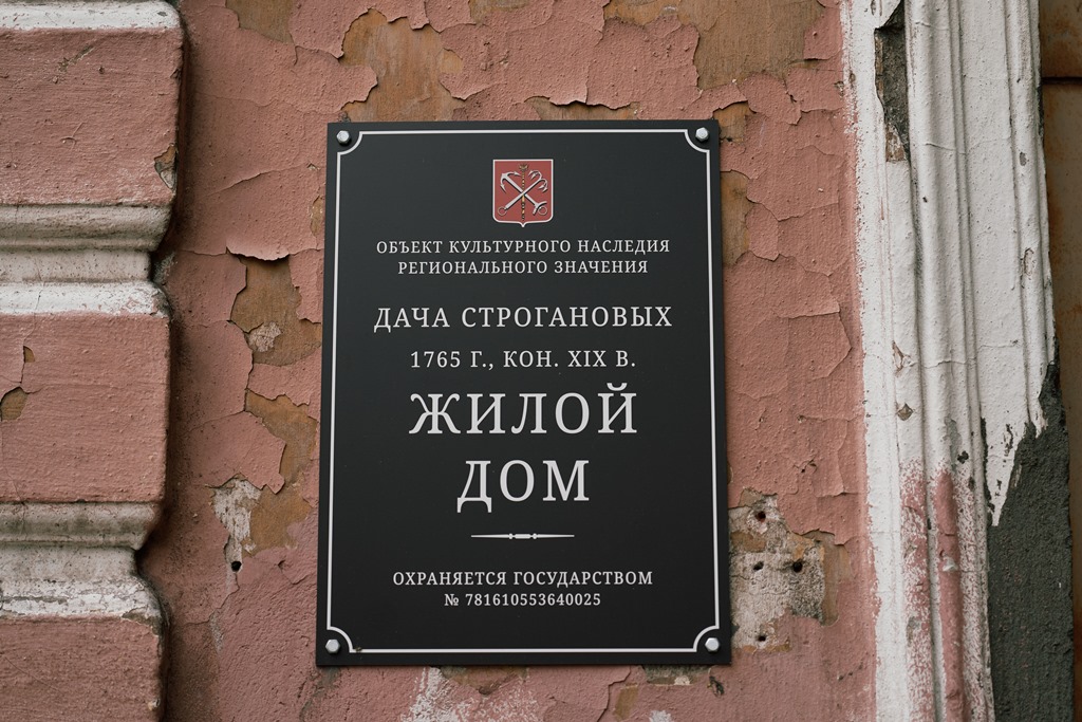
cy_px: 361
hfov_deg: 30.5
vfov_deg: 20.6
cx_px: 541
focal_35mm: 66
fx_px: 1984
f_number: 2.8
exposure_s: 1/400
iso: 50
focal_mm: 66
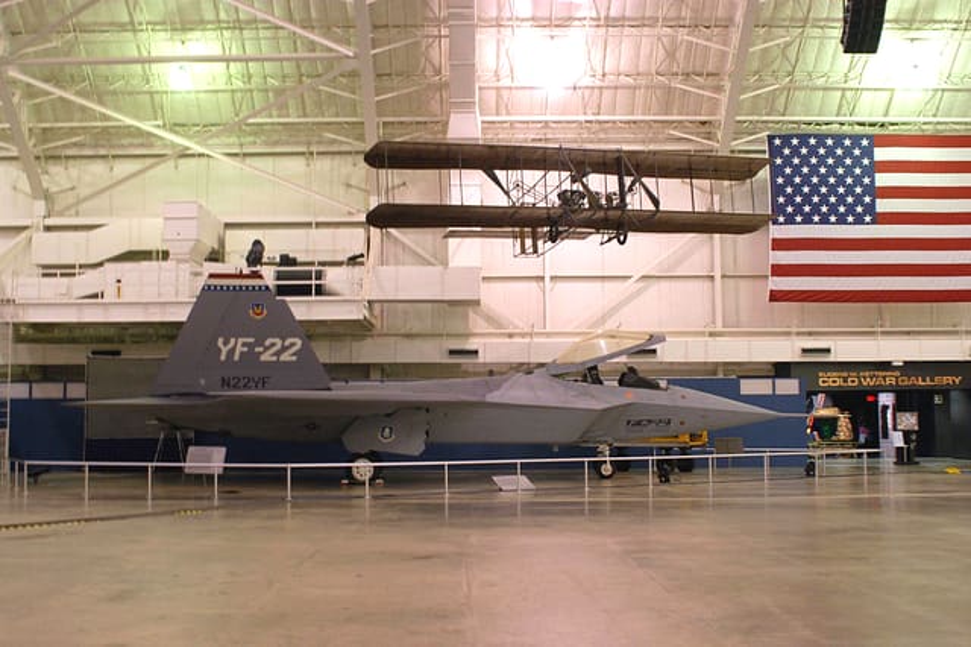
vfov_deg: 31.9
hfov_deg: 46.4
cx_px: 486
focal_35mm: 42
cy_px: 324
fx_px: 1132
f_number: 3.5
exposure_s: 1/13
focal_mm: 28
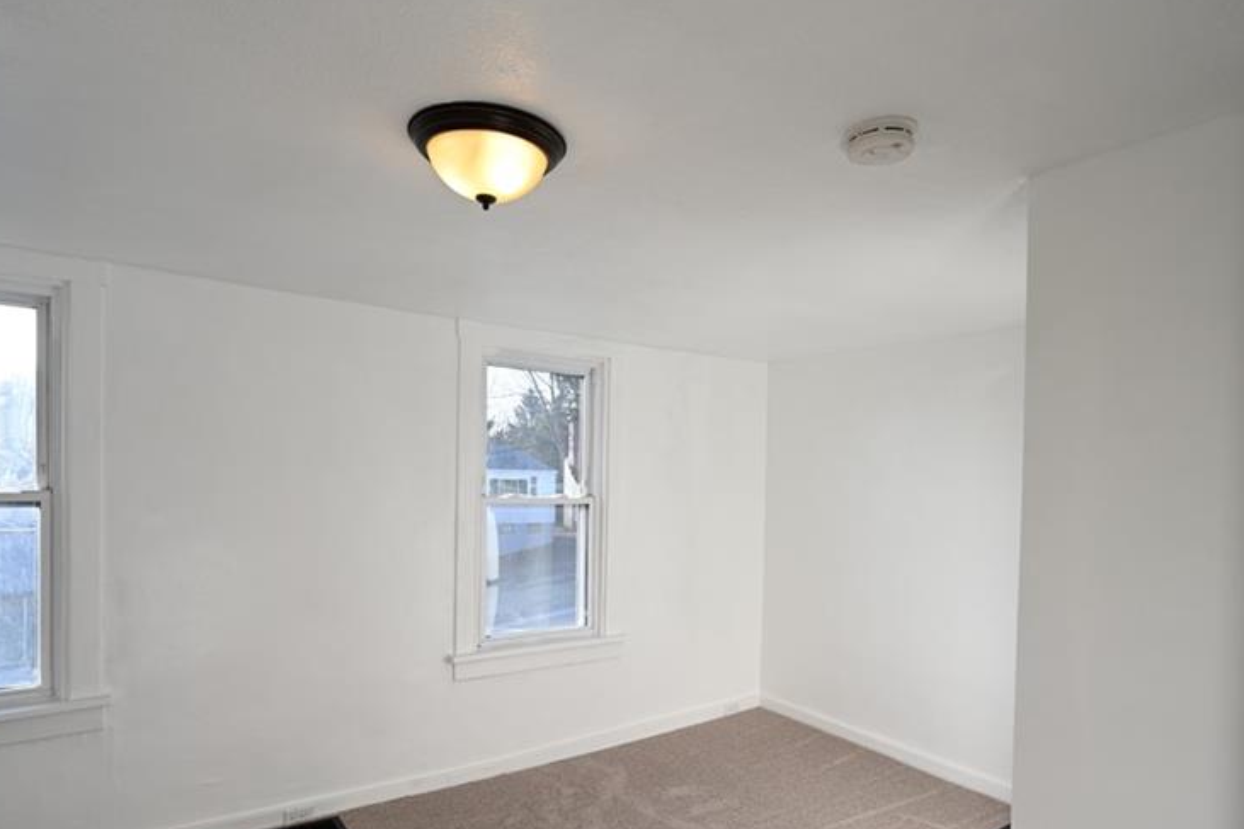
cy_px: 502
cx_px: 631
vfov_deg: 57.4
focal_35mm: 22
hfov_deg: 79.4
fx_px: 750
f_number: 6.3
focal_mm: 15.5
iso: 100
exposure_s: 1/60
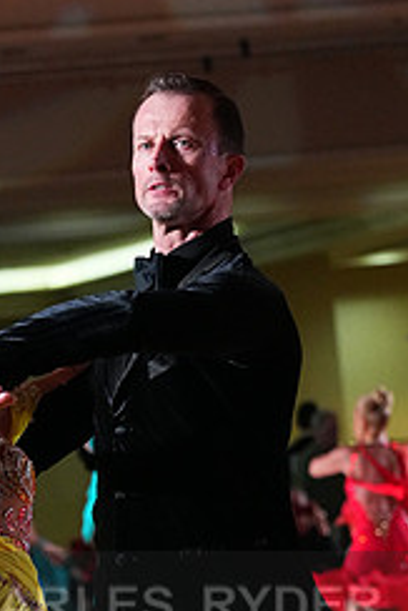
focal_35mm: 285
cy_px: 636
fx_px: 4838
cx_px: 76
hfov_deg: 4.8
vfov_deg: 7.2
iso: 6400
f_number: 5
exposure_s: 1/400
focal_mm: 120
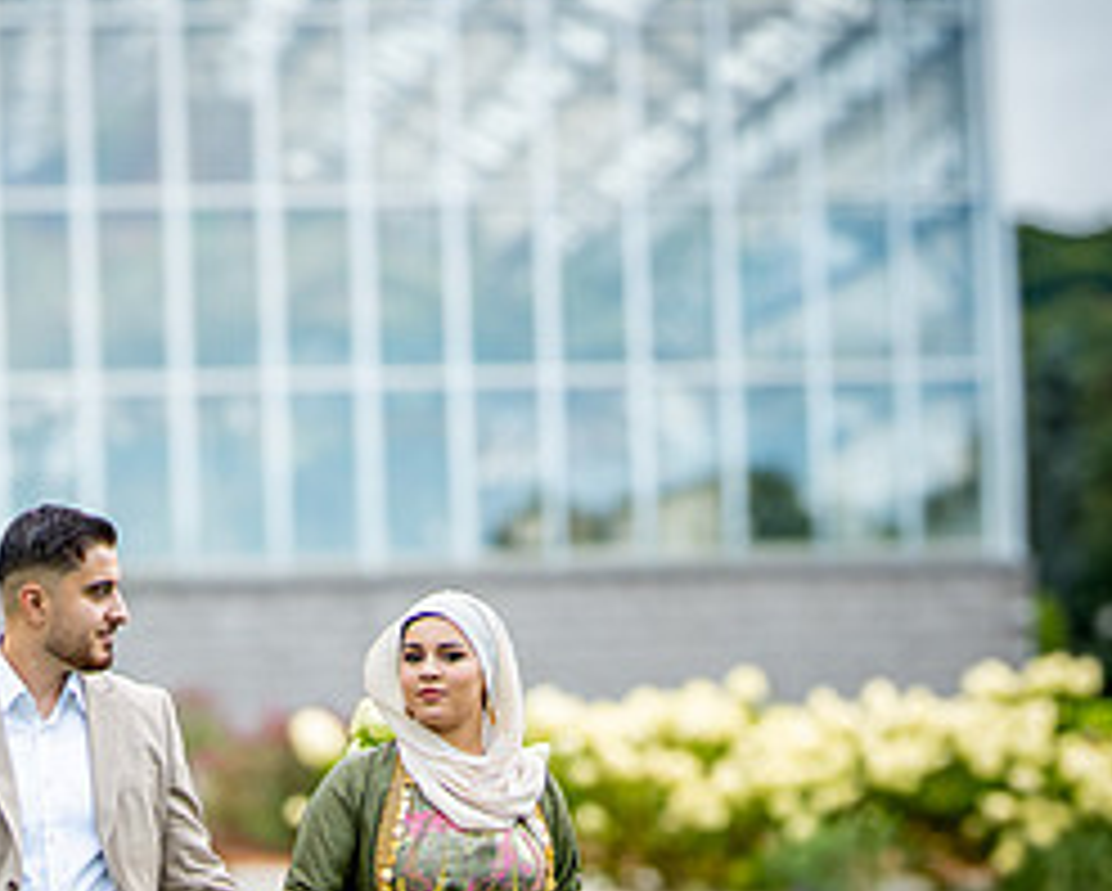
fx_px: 2536
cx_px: 162
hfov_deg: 24.2
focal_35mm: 77
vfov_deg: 19.6
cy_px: 803
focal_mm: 35
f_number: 1.3
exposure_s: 1/8000
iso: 200
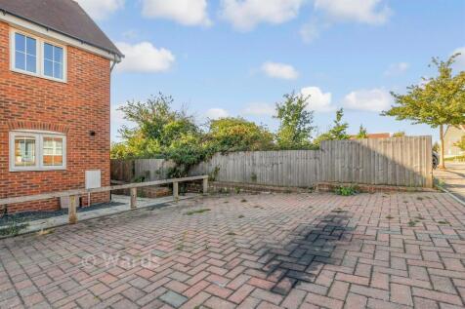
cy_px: 154
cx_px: 232
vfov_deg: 77.3
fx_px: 194
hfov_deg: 100.4
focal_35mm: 15
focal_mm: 10
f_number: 8
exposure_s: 1/200
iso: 160
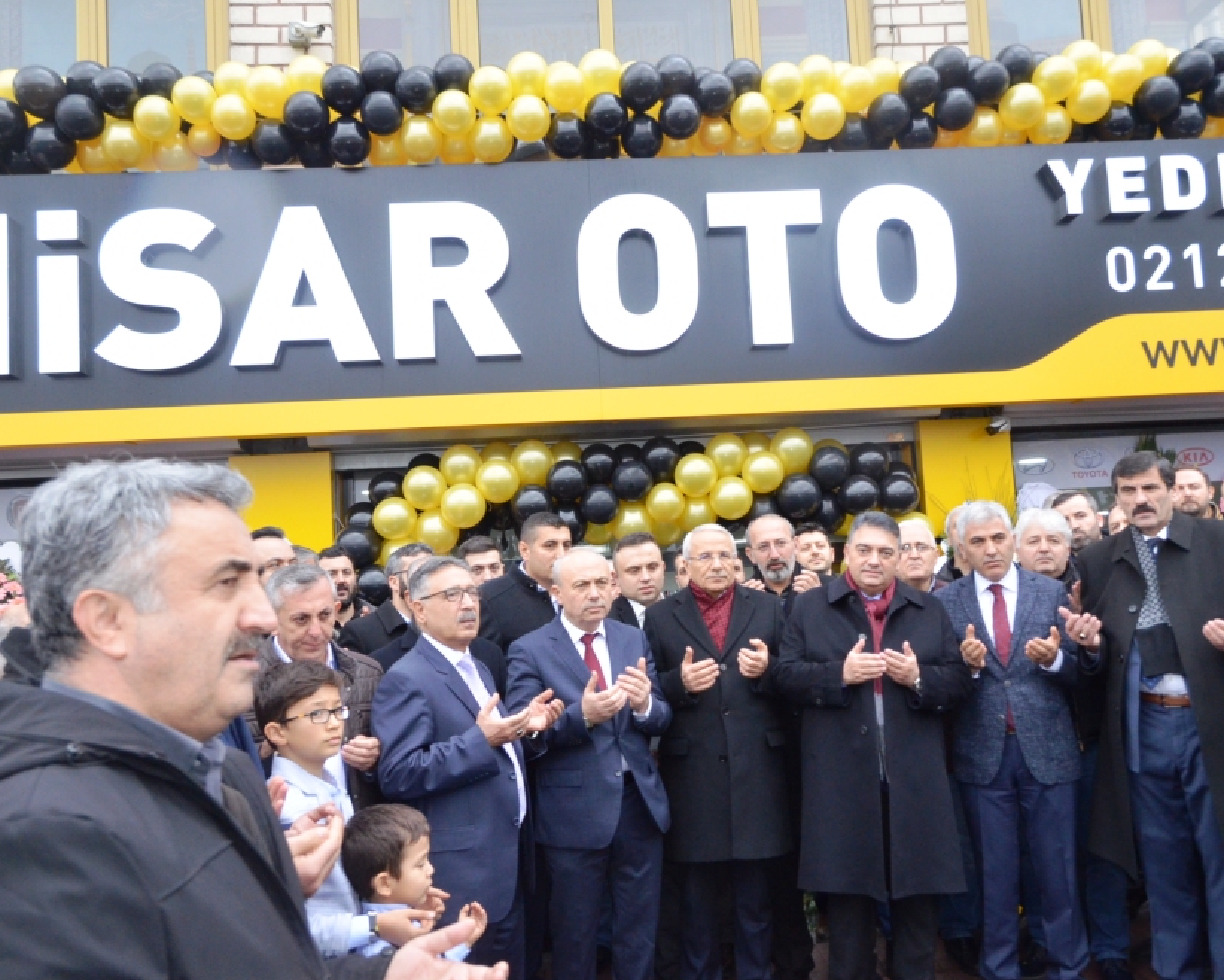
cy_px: 497
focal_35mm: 28
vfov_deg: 51.5
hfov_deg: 62.2
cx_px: 630
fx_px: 1015
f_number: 5.6
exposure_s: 1/160
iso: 1600
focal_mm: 16
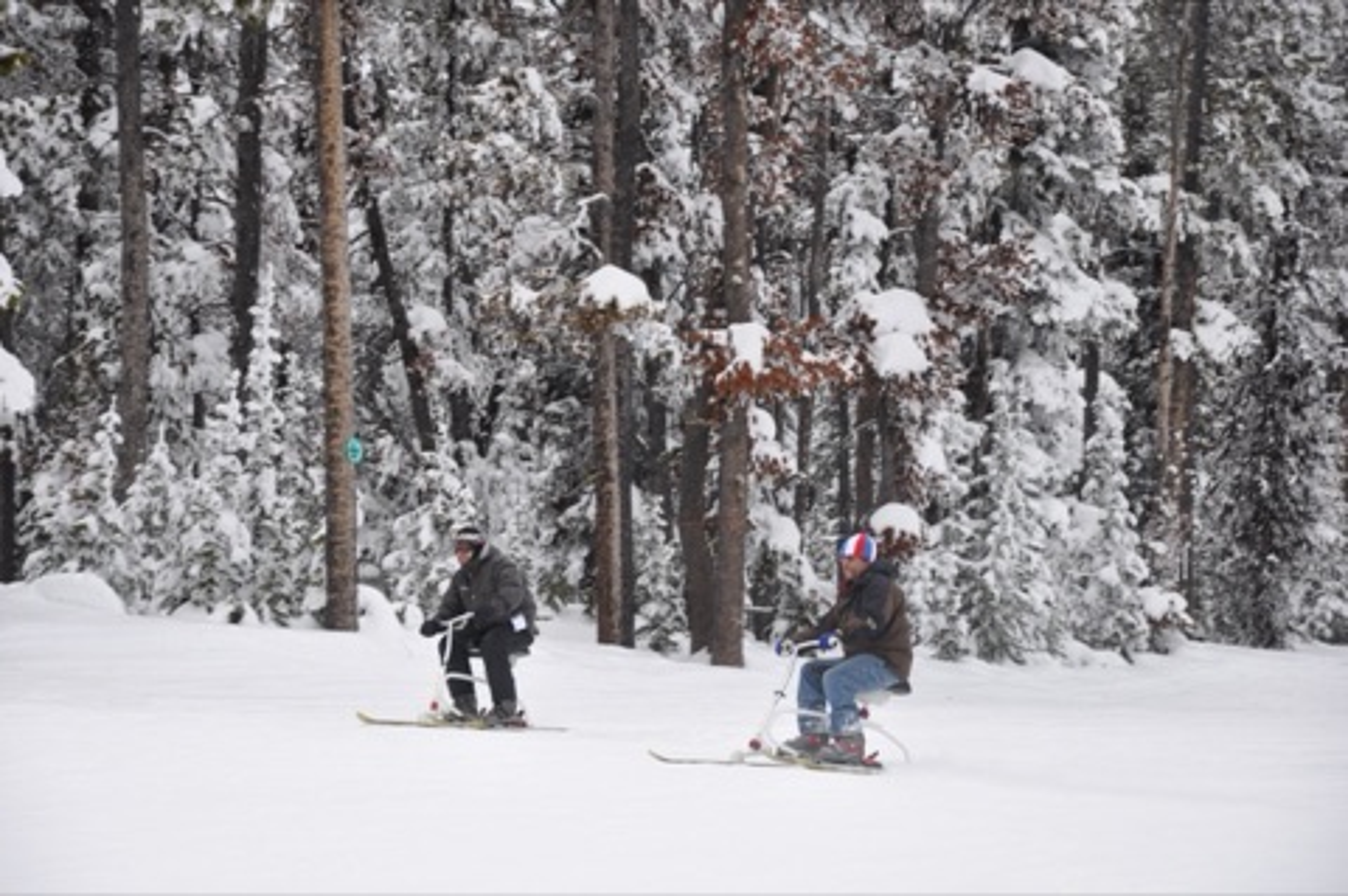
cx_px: 674
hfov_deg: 14.0
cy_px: 448
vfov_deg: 9.3
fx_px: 5499
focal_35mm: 147
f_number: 8
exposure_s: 1/250
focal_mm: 98
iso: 200
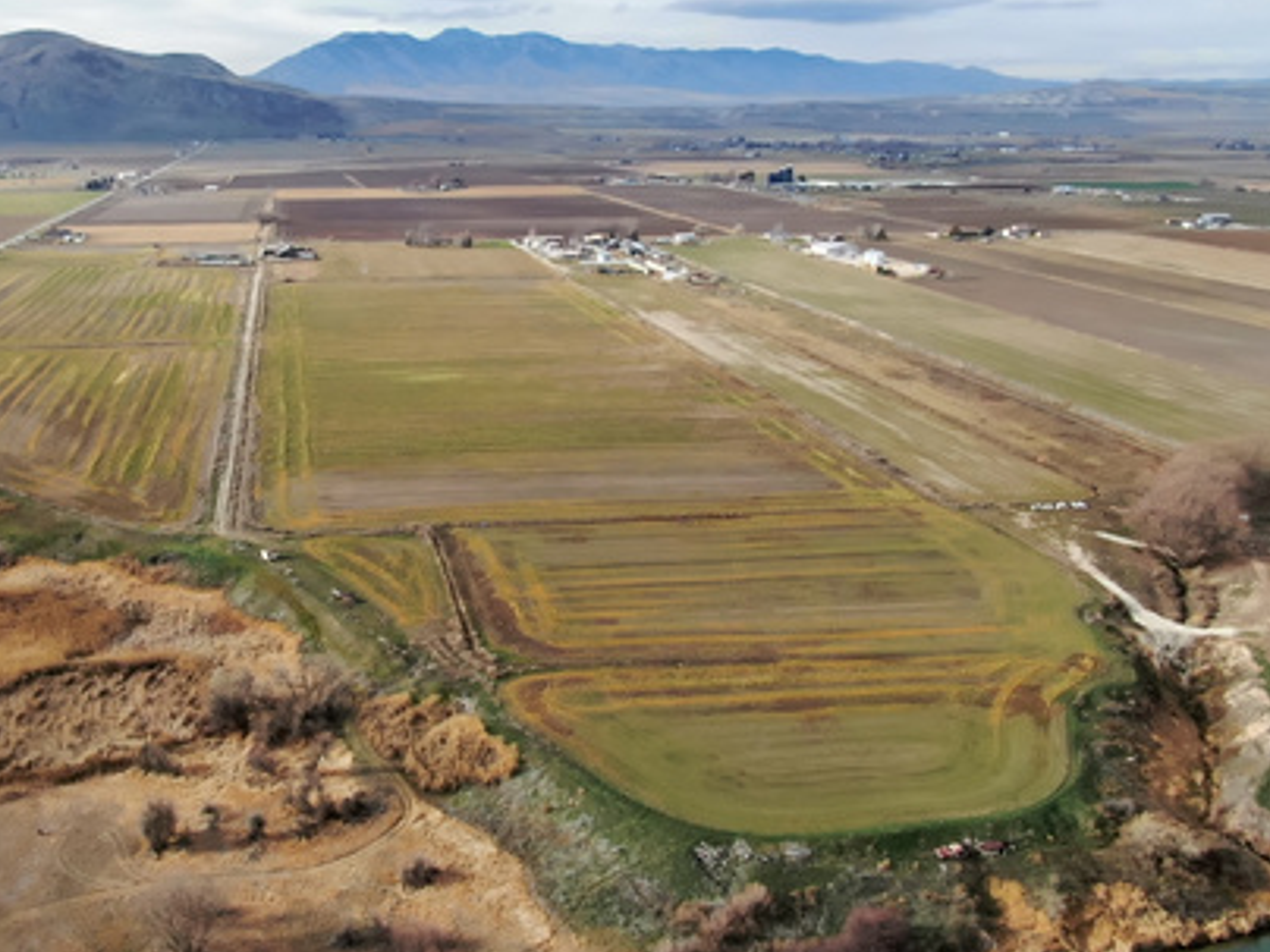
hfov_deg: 48.3
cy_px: 405
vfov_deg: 37.6
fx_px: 1394
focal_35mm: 38
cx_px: 443
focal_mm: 4.39
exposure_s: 1/800
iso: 400
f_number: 2.8
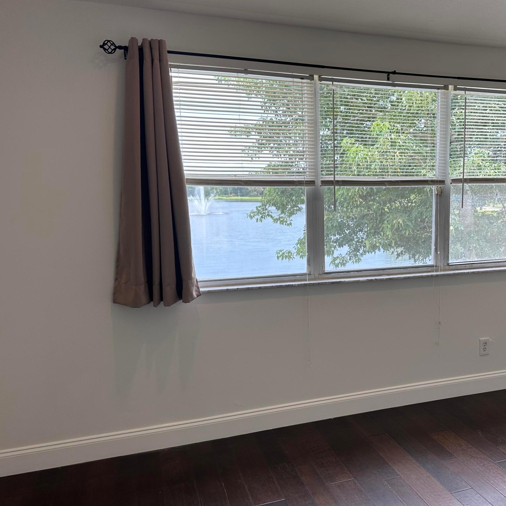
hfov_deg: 49.9
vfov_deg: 51.1
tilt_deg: -7.4
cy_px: 259
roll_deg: +0.5
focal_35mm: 32
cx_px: 350
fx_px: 529
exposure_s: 1/361
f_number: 1.78
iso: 80
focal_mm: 6.86
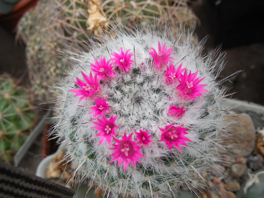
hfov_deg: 58.4
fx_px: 236
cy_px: 99
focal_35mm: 31
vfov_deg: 45.4
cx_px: 132
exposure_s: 1/80
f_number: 3.6
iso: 125
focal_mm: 5.6
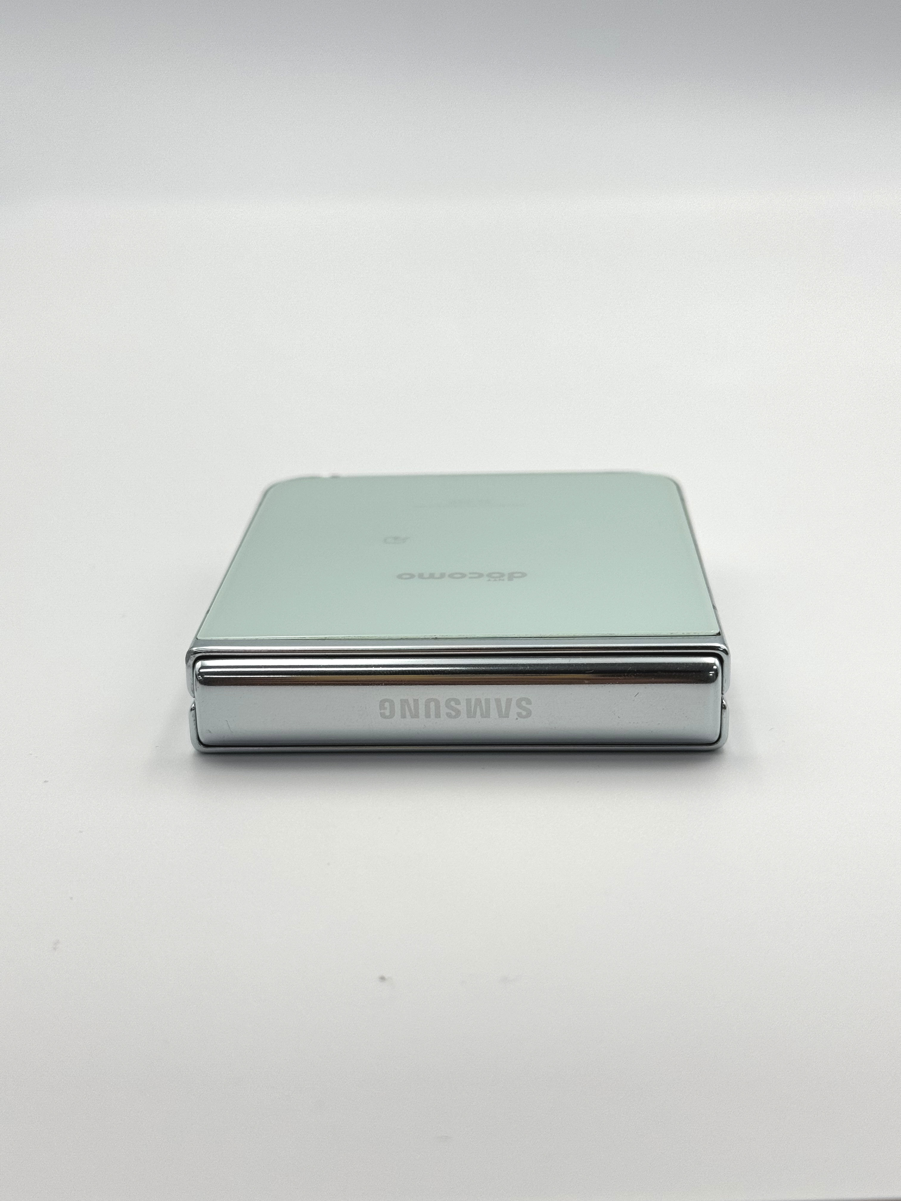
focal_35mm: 48
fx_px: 1666
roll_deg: +0.1
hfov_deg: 30.3
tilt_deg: -20.4
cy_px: 600
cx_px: 450
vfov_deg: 39.7
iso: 64
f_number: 1.78
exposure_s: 1/448
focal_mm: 6.76
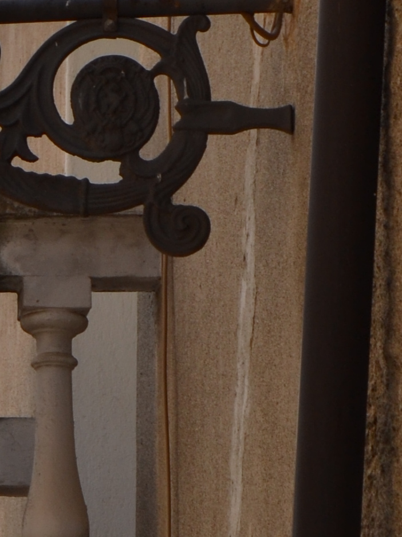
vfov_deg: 6.7
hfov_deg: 4.9
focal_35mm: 298
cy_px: 295
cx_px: -247
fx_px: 4617
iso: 100
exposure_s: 1/200
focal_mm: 42
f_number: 9
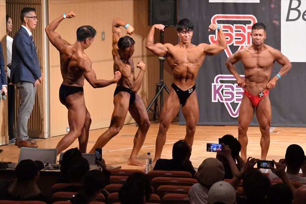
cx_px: 153
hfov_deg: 10.2
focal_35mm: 202
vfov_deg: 6.8
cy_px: 102
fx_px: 1716
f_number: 5.6
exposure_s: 1/400
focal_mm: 135
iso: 16000
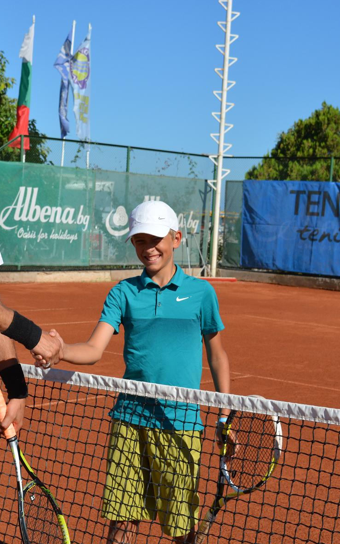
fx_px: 1171
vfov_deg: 26.1
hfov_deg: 16.4
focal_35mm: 79
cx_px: 76
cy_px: 273
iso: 400
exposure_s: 1/2000
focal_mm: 34
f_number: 8
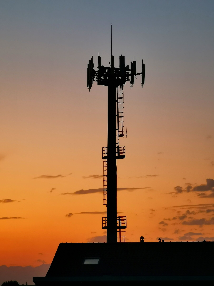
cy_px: 143
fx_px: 1113
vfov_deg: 14.6
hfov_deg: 11.0
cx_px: 107
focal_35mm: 135
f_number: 3.4
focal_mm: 14.46
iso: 320
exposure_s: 1/30
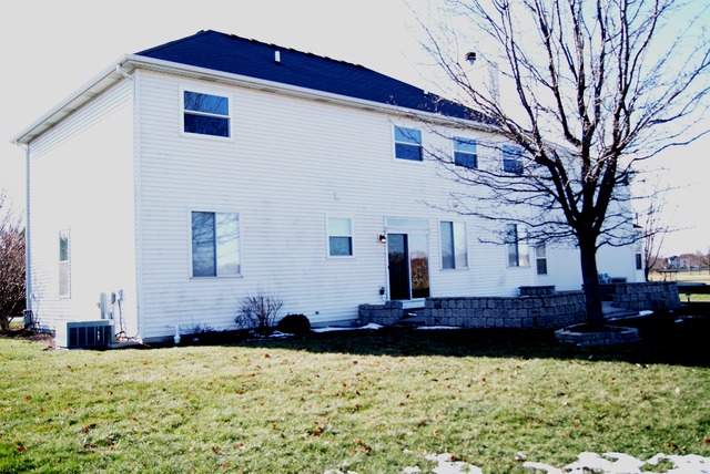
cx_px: 355
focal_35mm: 33
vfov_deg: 40.0
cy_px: 237
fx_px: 651
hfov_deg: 57.2
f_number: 10
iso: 100
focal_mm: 22
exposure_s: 1/125
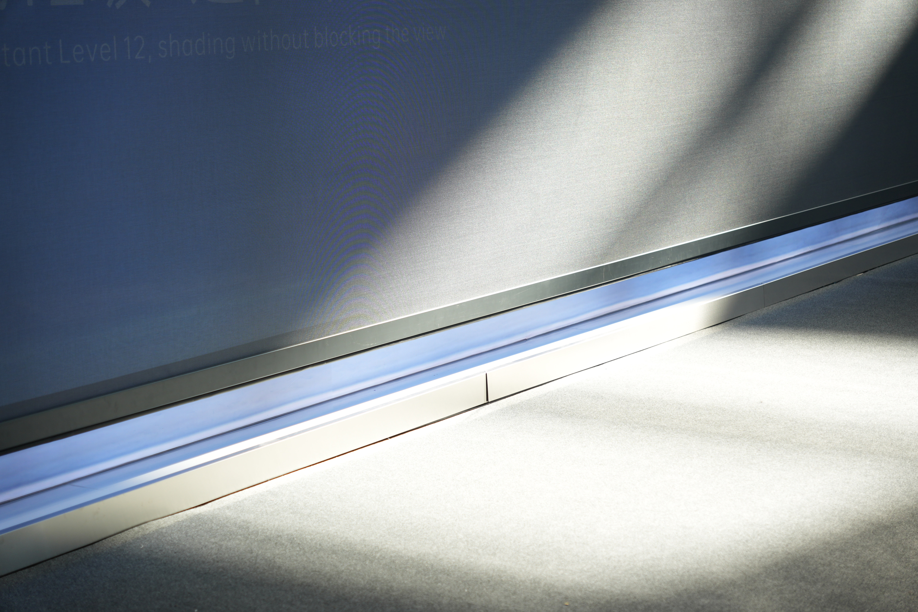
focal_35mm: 66
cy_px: 306
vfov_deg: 20.7
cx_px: 459
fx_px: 1671
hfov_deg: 30.7
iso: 160
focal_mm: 43.7
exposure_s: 1/125
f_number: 2.8
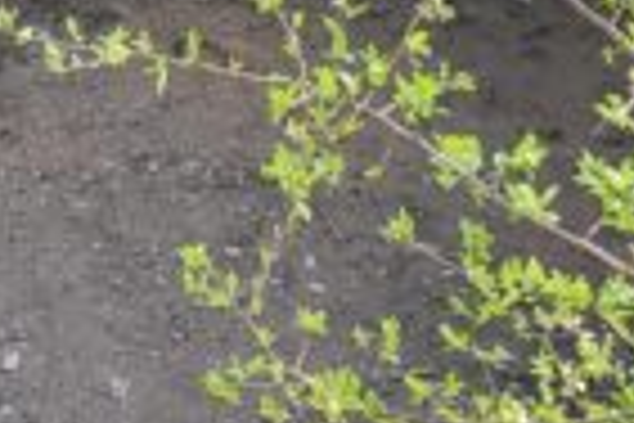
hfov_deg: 12.6
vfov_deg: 8.7
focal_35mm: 147
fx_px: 2589
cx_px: -549
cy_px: -477
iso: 112
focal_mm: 4.77
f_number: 1.75
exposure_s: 1/156
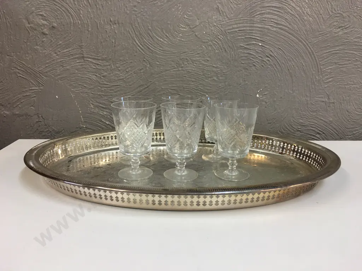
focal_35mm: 29
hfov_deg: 61.7
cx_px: 181
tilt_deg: -12.3
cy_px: 136
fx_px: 303
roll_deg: -1.6
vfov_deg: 48.2
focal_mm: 4.15
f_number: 2.2
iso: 50
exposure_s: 1/33
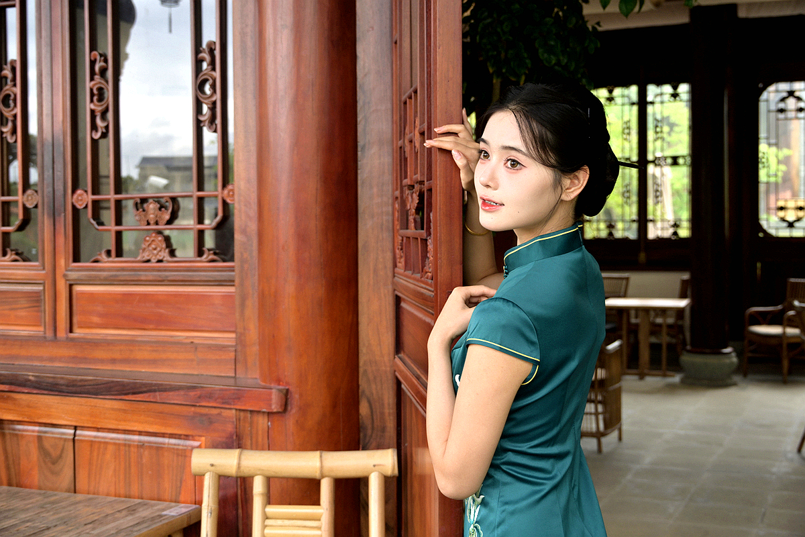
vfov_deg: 28.6
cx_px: 402
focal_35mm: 47
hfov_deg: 41.9
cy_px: 268
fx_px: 1051
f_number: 6.3
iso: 160
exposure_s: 1/100
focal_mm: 47
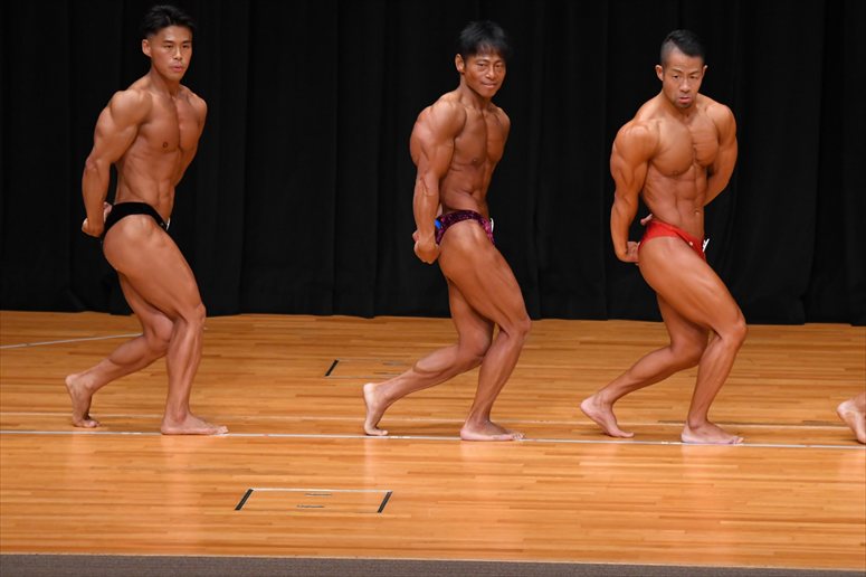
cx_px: 433
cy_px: 288
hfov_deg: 7.6
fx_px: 6492
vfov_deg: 5.1
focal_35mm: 270
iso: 3200
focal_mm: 180
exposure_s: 1/400
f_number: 5.6
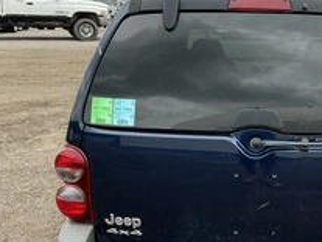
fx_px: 503
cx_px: 268
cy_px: 133
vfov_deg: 27.1
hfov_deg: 34.2
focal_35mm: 54
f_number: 1.8
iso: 25
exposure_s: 1/580
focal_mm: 3
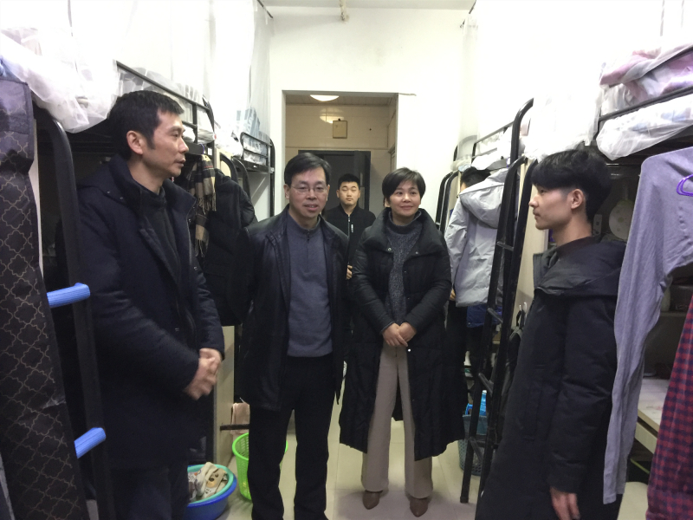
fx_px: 581
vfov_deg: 48.2
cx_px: 346
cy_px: 260
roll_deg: -1.7
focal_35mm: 29
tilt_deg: -6.4
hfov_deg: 61.7
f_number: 2.2
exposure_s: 1/4
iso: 100
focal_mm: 4.15
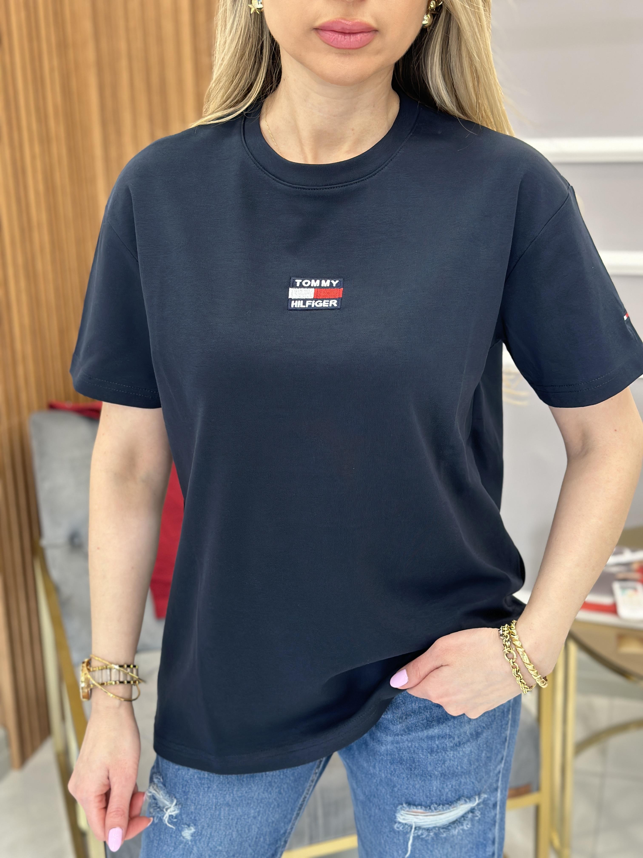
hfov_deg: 30.3
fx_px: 1189
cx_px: 322
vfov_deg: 39.7
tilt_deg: -18.6
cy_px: 429
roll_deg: +1.3
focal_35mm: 48
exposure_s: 1/100
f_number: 1.78
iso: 160
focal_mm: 6.86
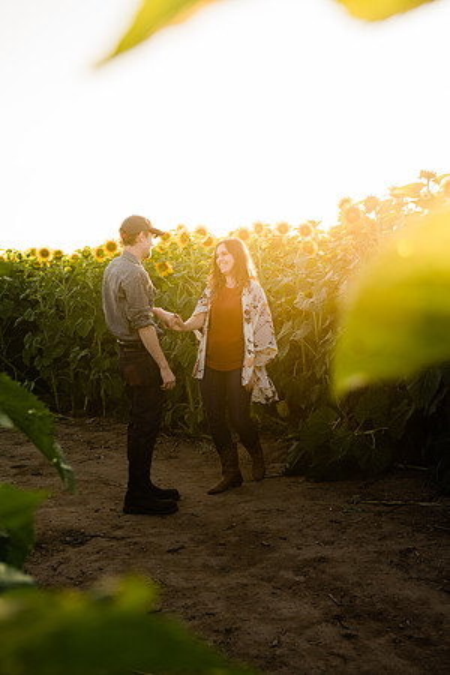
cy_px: 338
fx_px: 900
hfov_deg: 28.1
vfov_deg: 41.1
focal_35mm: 48
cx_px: 225
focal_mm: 48
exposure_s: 1/320
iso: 320
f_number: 5.6
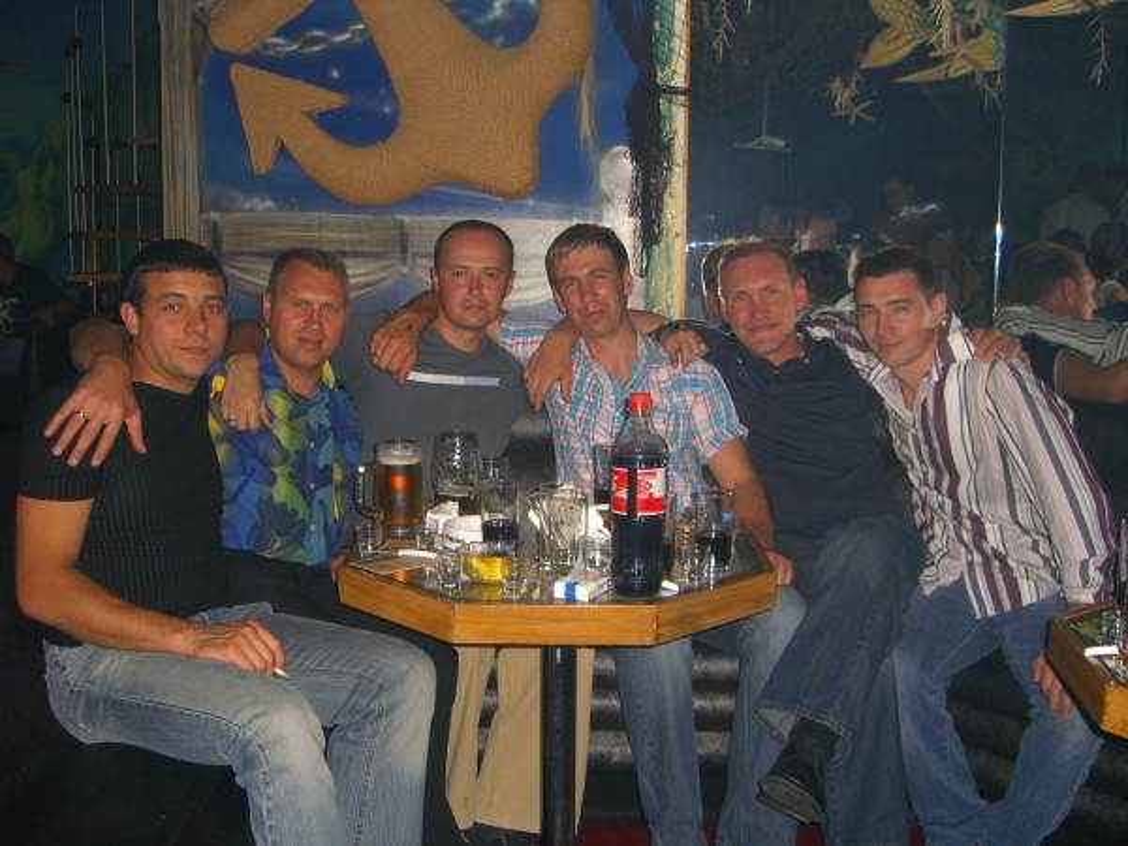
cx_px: 564
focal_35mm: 38
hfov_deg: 49.0
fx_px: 1238
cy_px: 423
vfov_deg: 37.7
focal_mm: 7.9
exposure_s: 1/60
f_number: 2.8
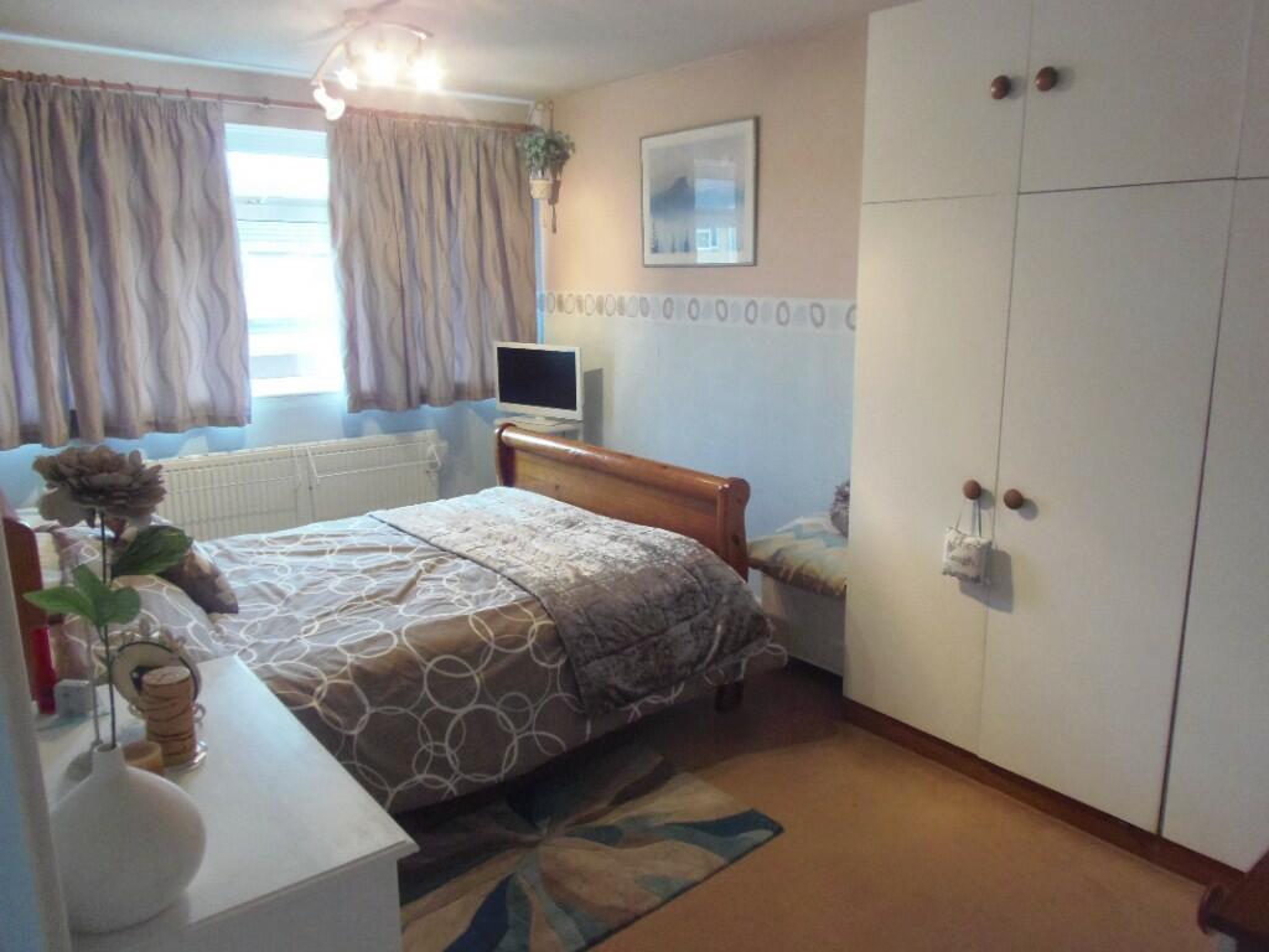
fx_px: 880
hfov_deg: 71.6
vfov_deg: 56.8
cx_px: 634
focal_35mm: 24
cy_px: 476
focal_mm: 4.3
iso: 500
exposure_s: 1/25
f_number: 2.9
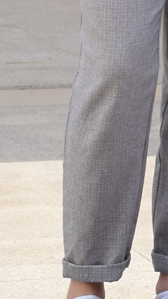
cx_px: 833
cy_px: -365
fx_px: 2818
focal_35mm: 356
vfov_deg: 5.9
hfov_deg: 3.2
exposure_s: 1/250
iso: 200
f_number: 8
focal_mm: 24
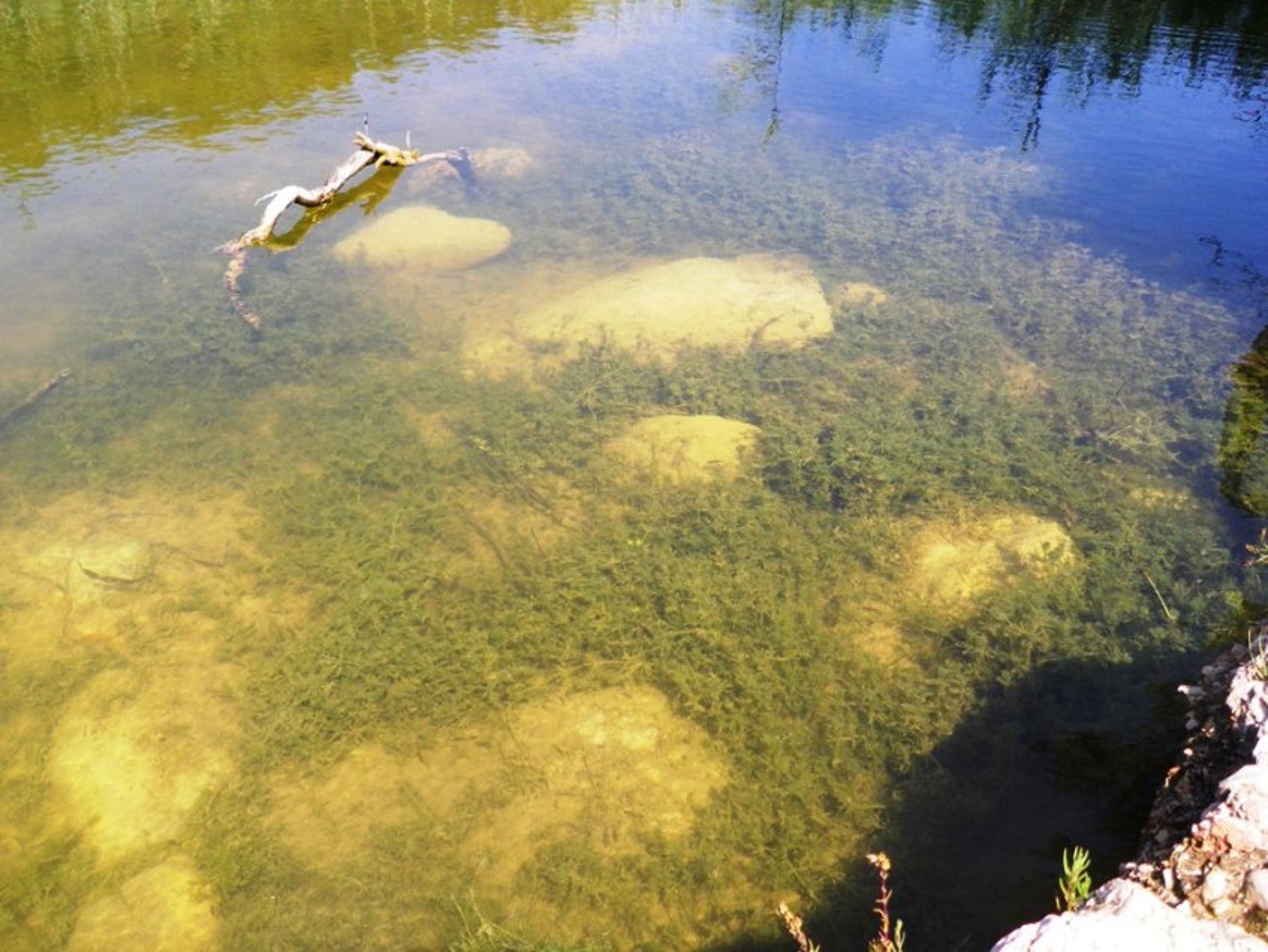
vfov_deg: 40.7
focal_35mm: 35
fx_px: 1283
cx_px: 634
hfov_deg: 52.6
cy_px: 476
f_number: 3.8
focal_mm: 6.2
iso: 64
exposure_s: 1/250
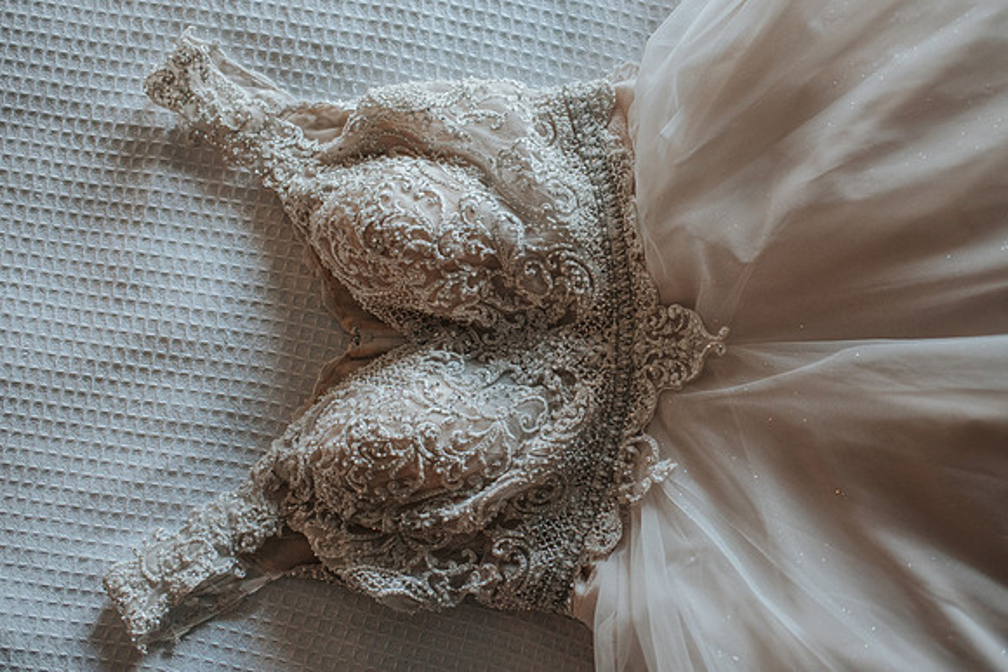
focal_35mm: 39
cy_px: 298
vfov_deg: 34.2
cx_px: 504
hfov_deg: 49.6
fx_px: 1091
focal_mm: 35
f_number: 2.5
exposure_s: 1/640
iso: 1800
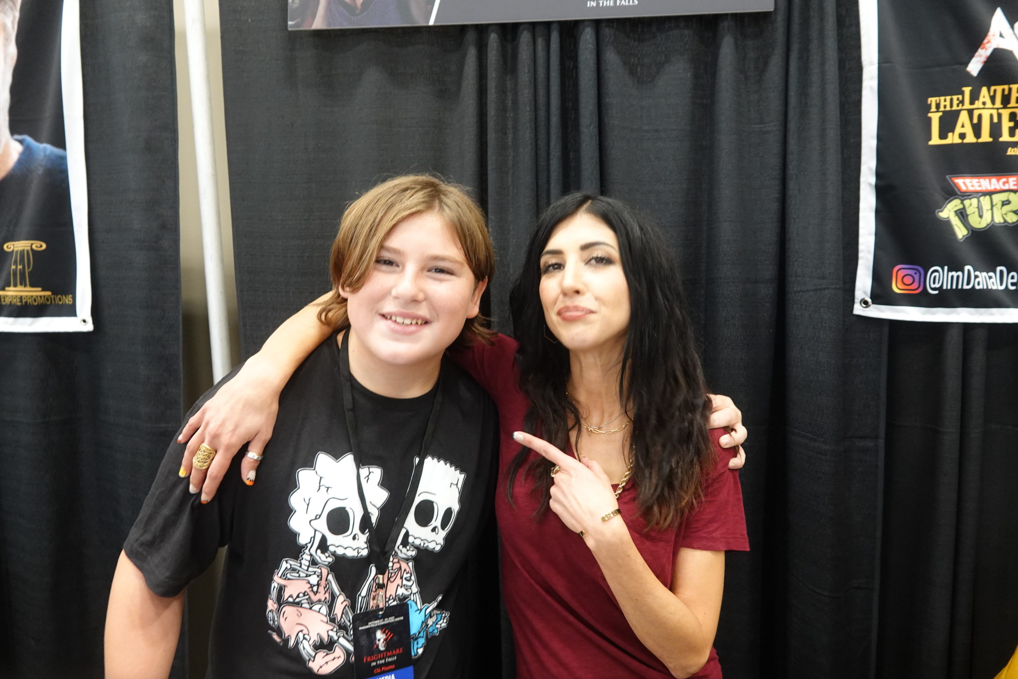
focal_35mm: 24
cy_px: 340
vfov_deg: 53.1
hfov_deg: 73.7
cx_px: 509
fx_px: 679
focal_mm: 8.8
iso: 800
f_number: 2.5
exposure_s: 1/30
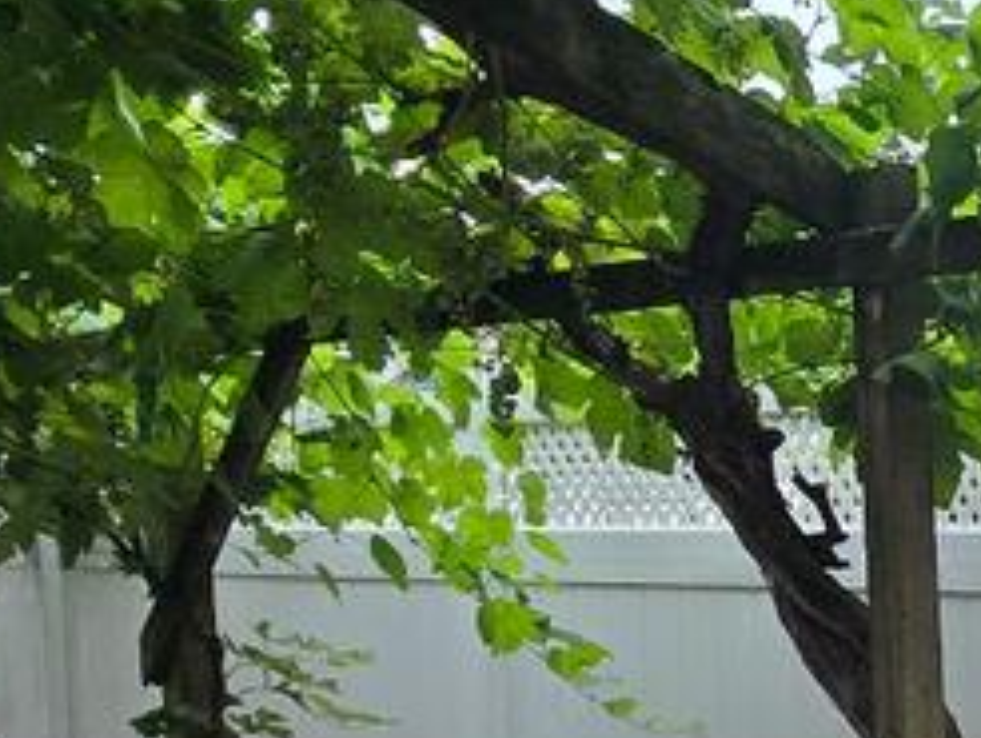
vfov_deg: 18.8
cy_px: 782
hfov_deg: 19.1
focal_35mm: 76
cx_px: 1795
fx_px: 2156
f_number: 2.2
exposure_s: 1/742
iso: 50
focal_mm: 2.2
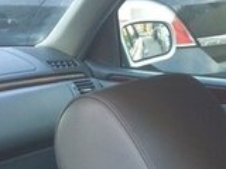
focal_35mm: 120
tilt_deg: -27.9
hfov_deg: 16.1
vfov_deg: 11.5
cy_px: 302
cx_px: 232
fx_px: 783
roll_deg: +0.7
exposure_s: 1/100
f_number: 2.2
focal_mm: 4.15
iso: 40
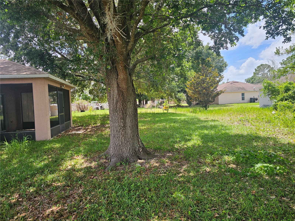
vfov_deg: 58.9
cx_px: 148
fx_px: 196
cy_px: 110
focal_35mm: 23
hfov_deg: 73.9
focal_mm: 6.3
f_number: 1.7
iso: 10
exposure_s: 1/210
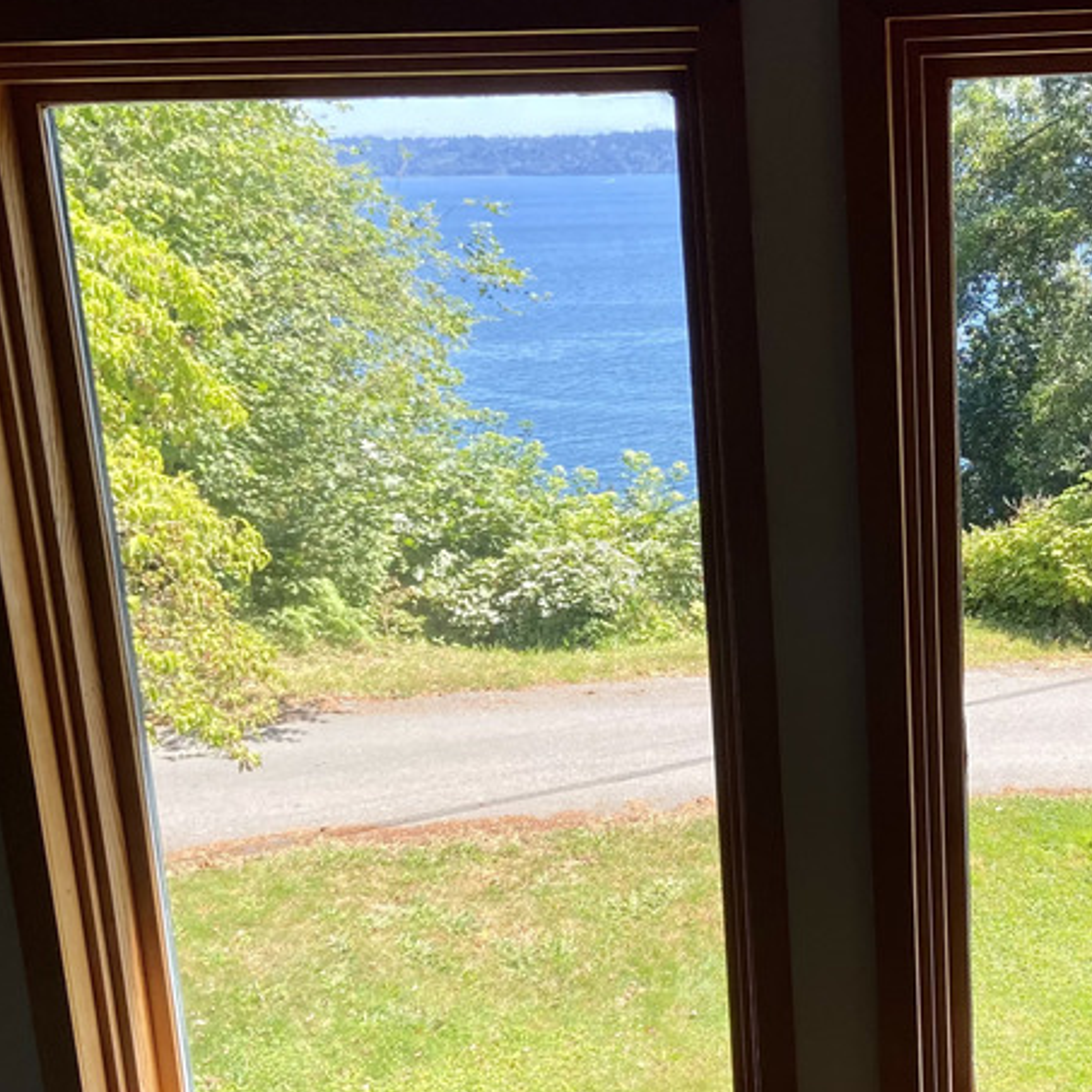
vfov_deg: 32.6
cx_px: 943
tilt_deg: -15.8
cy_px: 677
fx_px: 1856
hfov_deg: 31.5
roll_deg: +2.0
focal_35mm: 52
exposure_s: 1/456
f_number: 1.8
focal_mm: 4.25
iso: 32
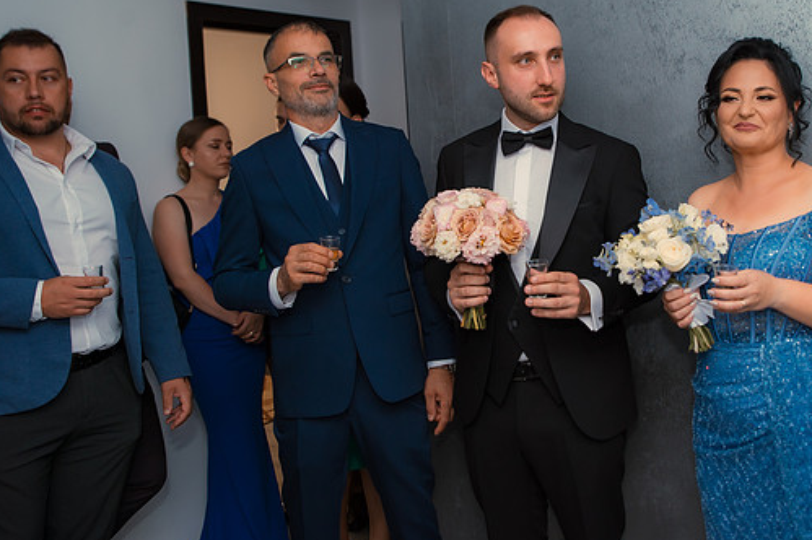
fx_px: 947
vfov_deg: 31.5
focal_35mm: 42
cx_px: 554
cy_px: 164
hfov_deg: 45.6
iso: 500
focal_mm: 29
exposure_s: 1/125
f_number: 3.5
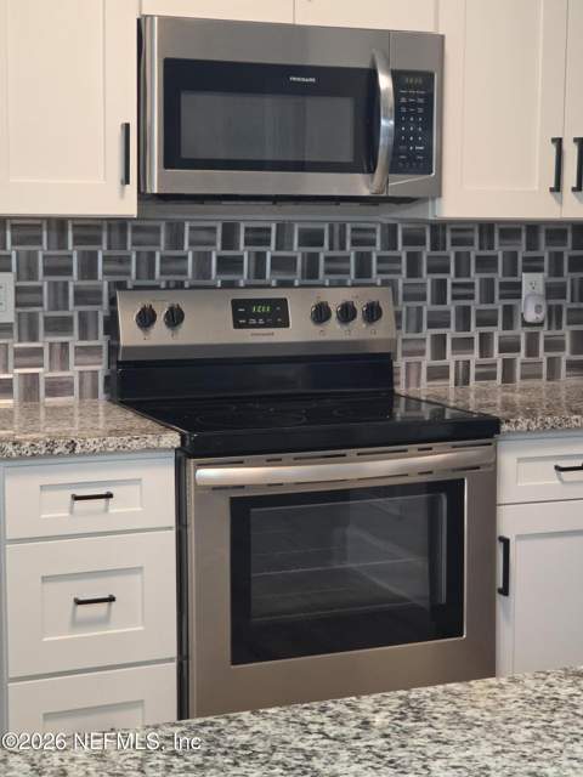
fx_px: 1549
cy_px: 388
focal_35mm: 69
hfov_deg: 21.3
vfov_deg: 28.2
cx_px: 292
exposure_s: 1/60
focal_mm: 7
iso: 320
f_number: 2.4
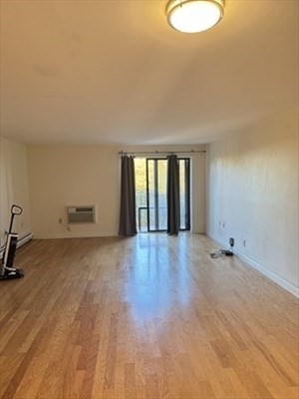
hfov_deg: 56.8
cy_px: 200
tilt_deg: -4.4
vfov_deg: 71.6
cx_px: 150
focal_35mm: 24
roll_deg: +0.9
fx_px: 276
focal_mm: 6.76
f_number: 1.78
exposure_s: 1/60
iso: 200
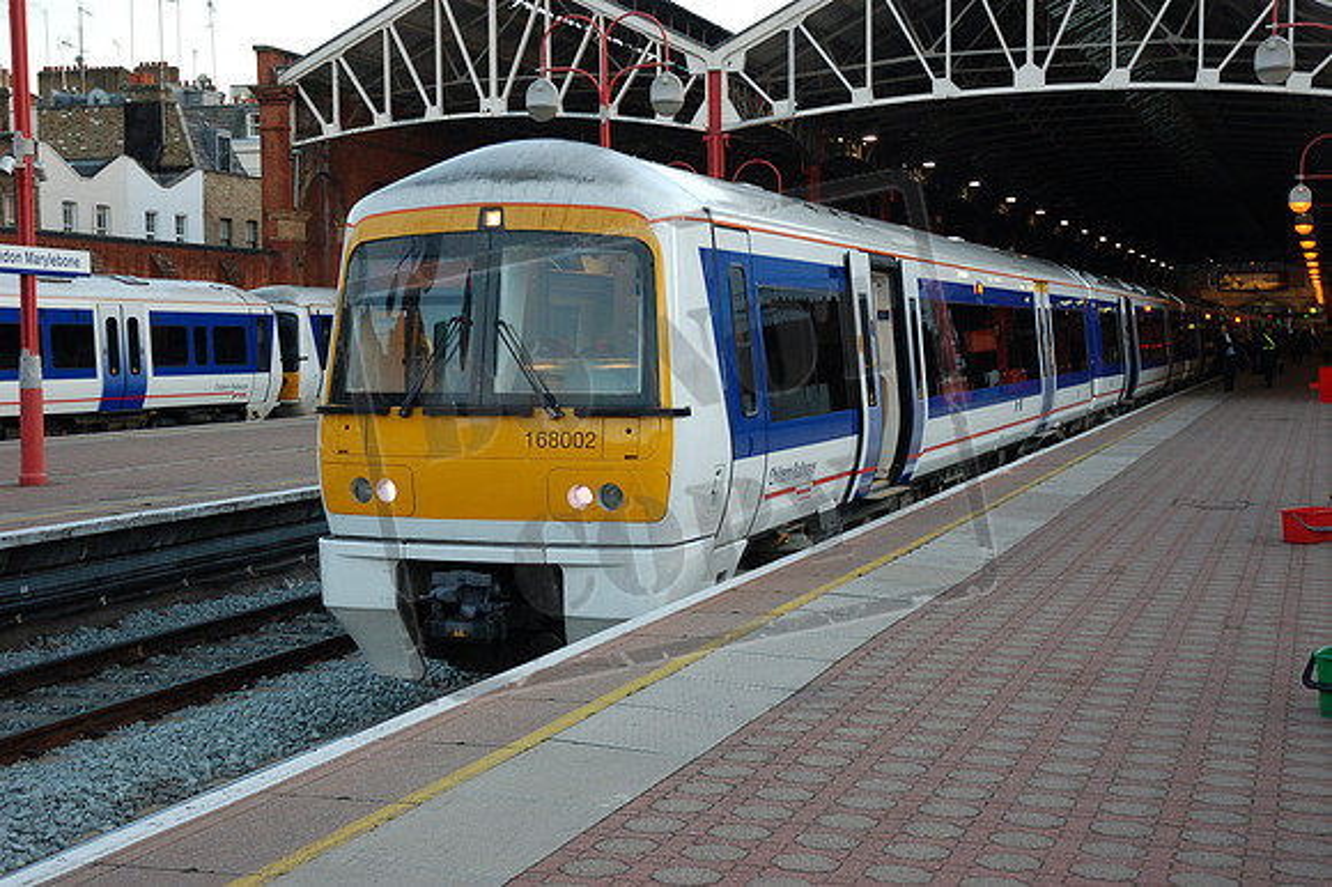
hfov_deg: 37.9
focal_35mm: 52
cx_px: 666
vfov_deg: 25.7
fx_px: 1941
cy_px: 444
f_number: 4.2
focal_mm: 35
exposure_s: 1/60
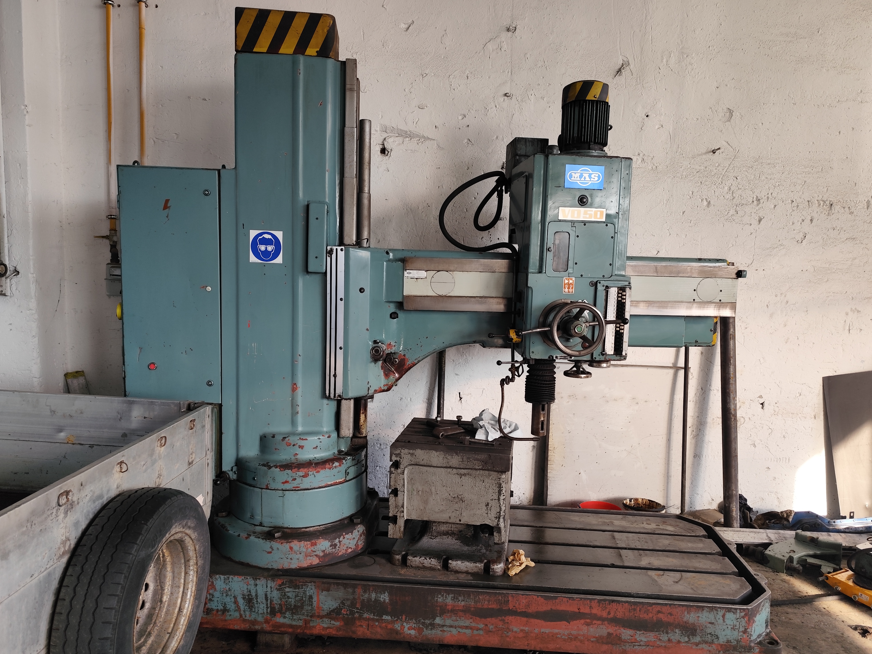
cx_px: 436
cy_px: 332
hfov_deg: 71.6
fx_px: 605
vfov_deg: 56.8
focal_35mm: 24
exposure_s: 1/100
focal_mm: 6.19
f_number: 1.65
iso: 125
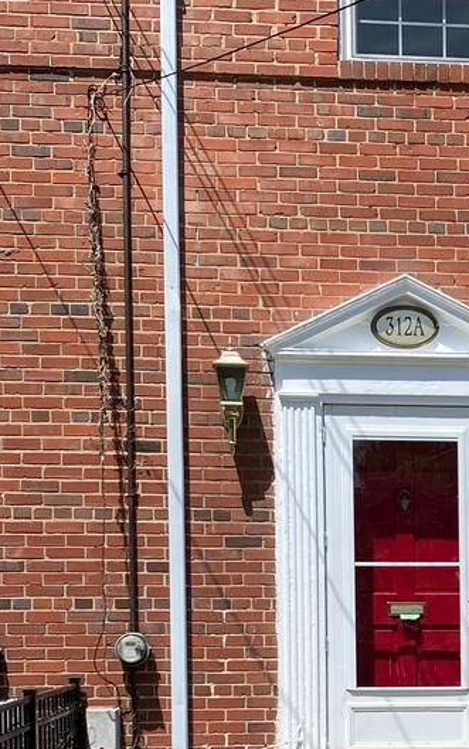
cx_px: 523
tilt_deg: -0.5
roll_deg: +0.4
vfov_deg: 25.0
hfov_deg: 15.8
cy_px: 685
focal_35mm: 80
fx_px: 1635
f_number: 1.8
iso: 32
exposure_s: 1/2967
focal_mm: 4.25
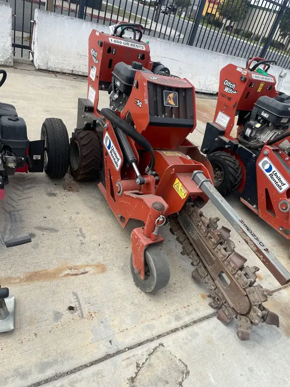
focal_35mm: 26
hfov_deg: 53.1
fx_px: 290
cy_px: 194
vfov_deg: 67.3
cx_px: 145
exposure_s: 1/1595
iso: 32
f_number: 1.6
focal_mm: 4.2
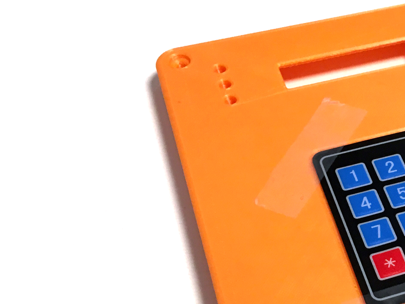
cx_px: 433
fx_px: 725
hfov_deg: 28.6
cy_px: 251
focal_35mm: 62
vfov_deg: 23.2
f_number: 2.2
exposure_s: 1/33
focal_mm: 4.15
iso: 100
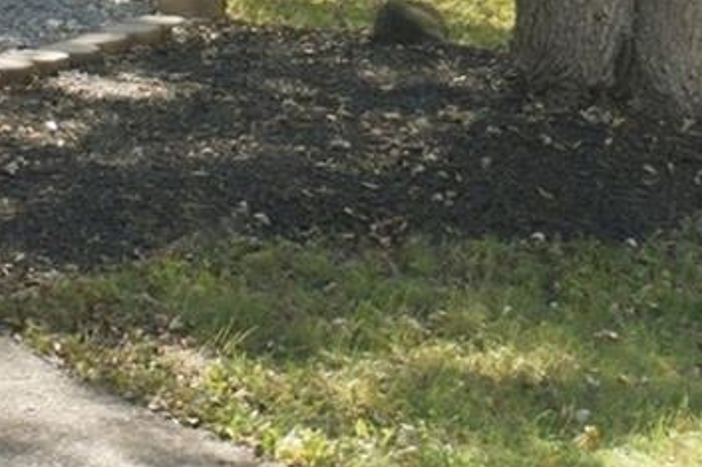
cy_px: -335
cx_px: 167
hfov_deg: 8.9
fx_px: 4522
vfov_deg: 5.8
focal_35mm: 232
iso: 100
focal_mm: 40
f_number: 6.3
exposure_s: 1/100
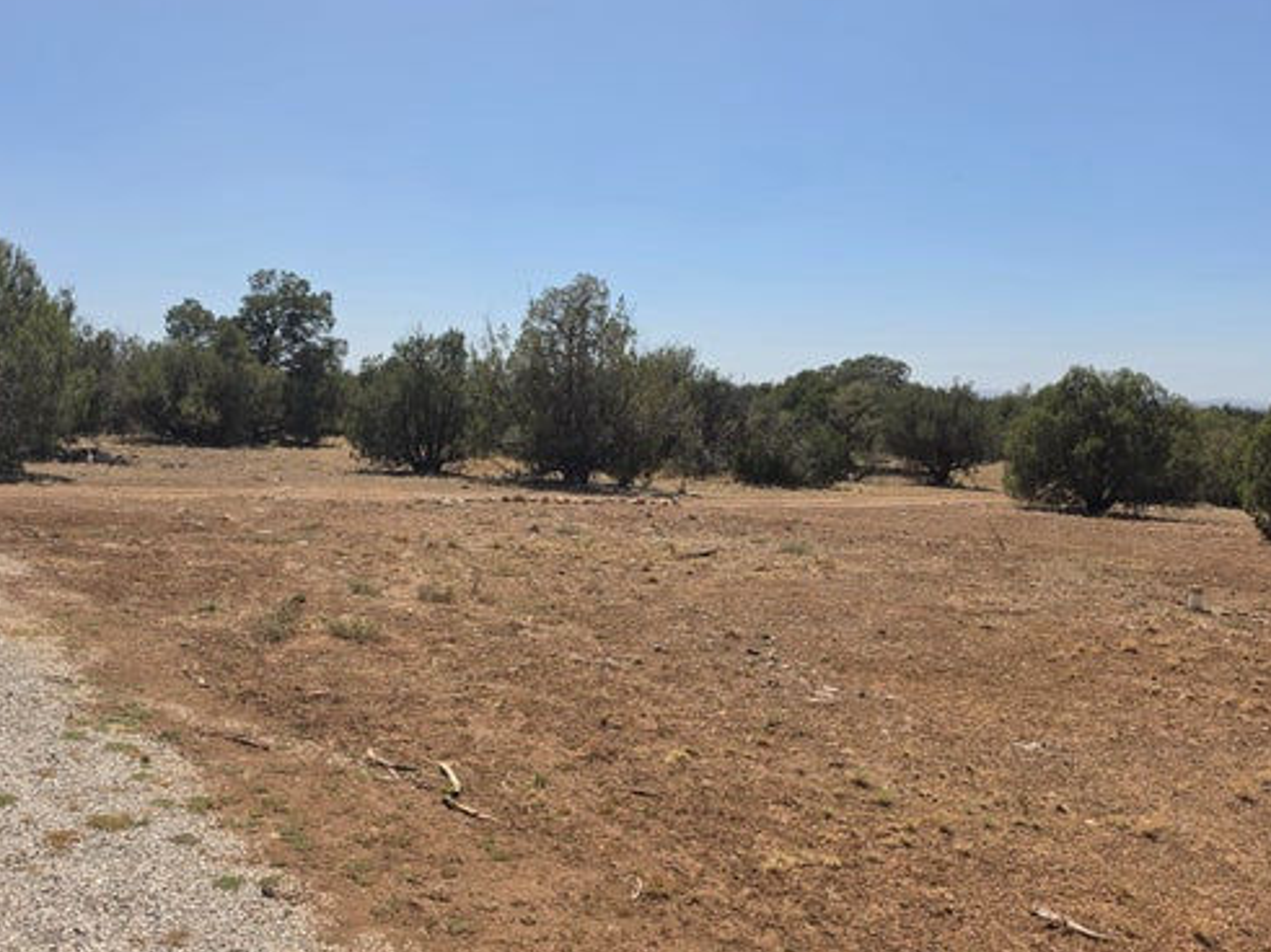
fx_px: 1101
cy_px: 435
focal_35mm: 30
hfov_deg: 59.2
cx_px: 471
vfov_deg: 46.7
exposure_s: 1/7939
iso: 50
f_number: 1.4
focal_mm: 6.5
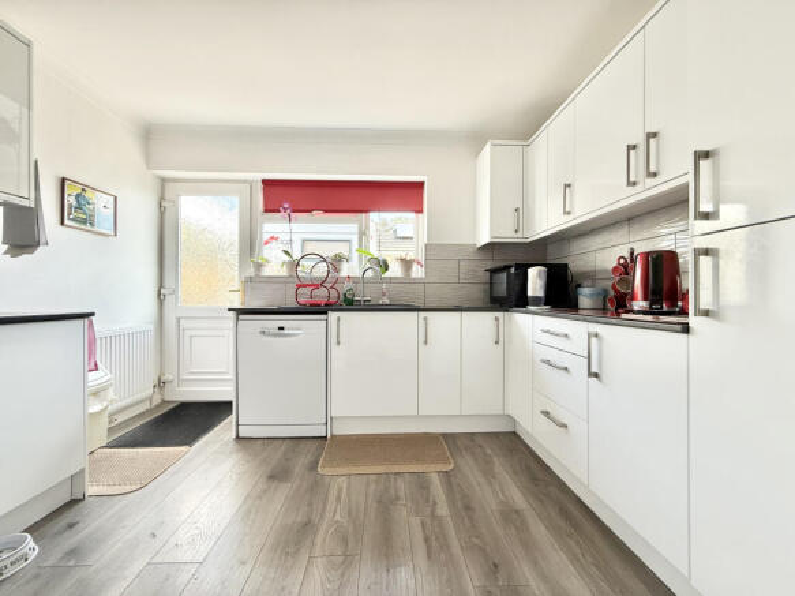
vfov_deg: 85.7
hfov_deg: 102.1
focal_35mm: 14
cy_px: 298
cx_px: 398
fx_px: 321
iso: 80
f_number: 2.2
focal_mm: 2.22
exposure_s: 1/99
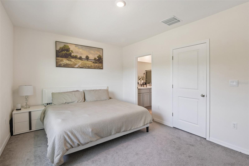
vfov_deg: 73.7
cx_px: 124
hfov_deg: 96.7
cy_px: 83
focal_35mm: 16
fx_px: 111
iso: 400
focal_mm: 16
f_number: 8
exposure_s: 1/30
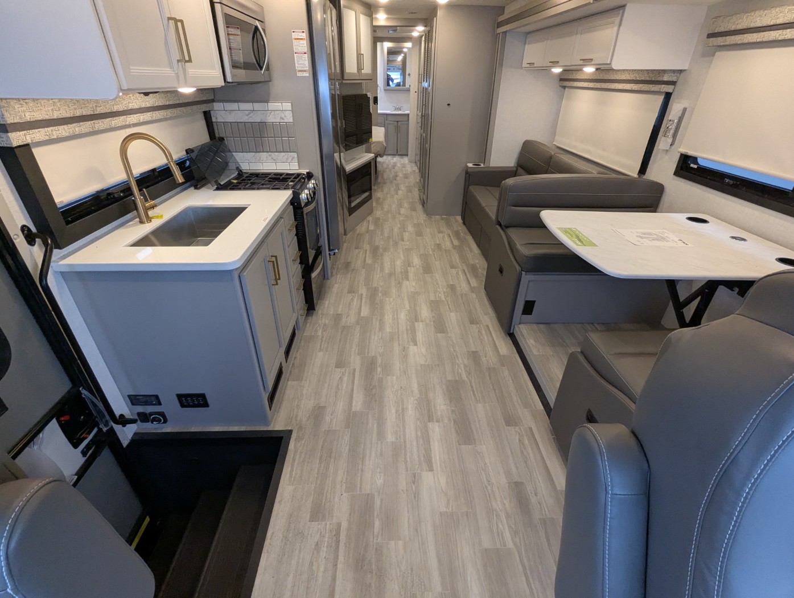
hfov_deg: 94.4
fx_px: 367
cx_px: 397
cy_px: 299
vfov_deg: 78.2
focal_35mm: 16
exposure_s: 1/151
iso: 324
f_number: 2.2
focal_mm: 2.35
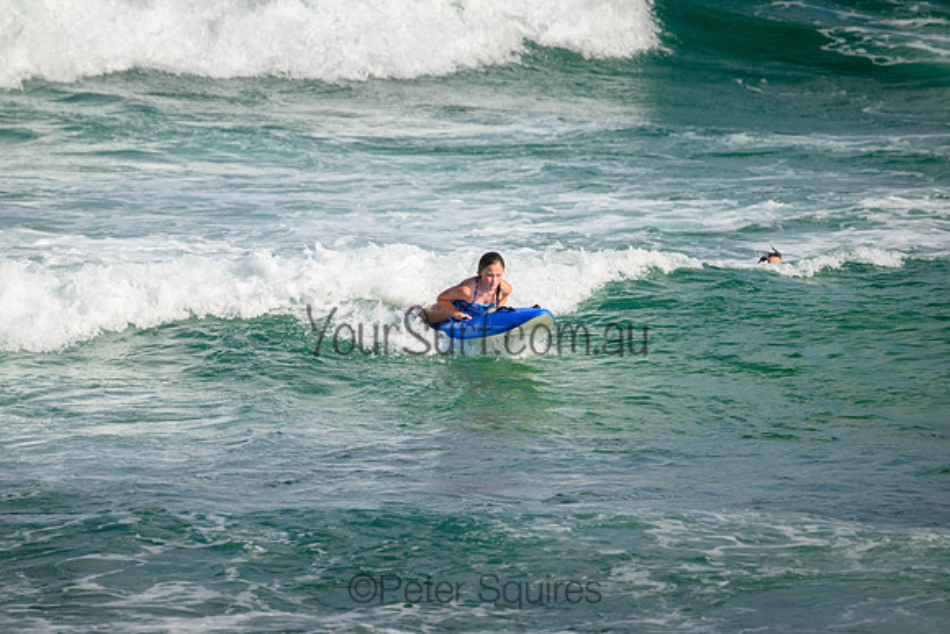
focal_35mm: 760
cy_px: 317
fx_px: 20059
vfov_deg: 1.8
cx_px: 475
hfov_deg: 2.7
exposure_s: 1/2000
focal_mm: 760
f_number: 11
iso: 900
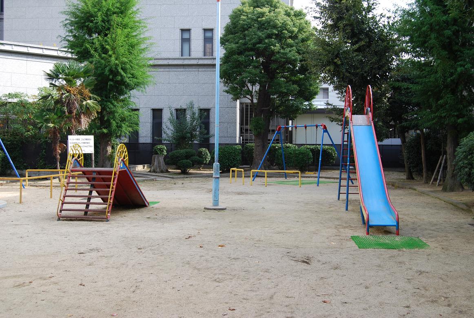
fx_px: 514
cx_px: 237
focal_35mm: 39
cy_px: 159
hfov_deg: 49.5
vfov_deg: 34.3
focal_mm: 26
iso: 125
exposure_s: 1/125
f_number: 5.6
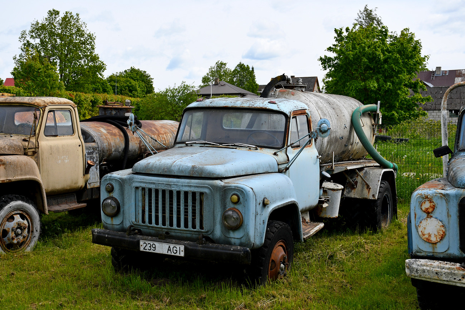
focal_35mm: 48
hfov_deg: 41.1
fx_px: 620
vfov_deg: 28.1
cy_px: 155
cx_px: 232
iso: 200
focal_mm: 32
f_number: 6.3
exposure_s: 1/800
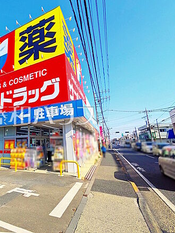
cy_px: 115
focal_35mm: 19
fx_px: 128
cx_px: 41
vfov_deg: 84.6
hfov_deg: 64.1
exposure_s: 1/2049
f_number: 2.2
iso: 45
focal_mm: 1.83
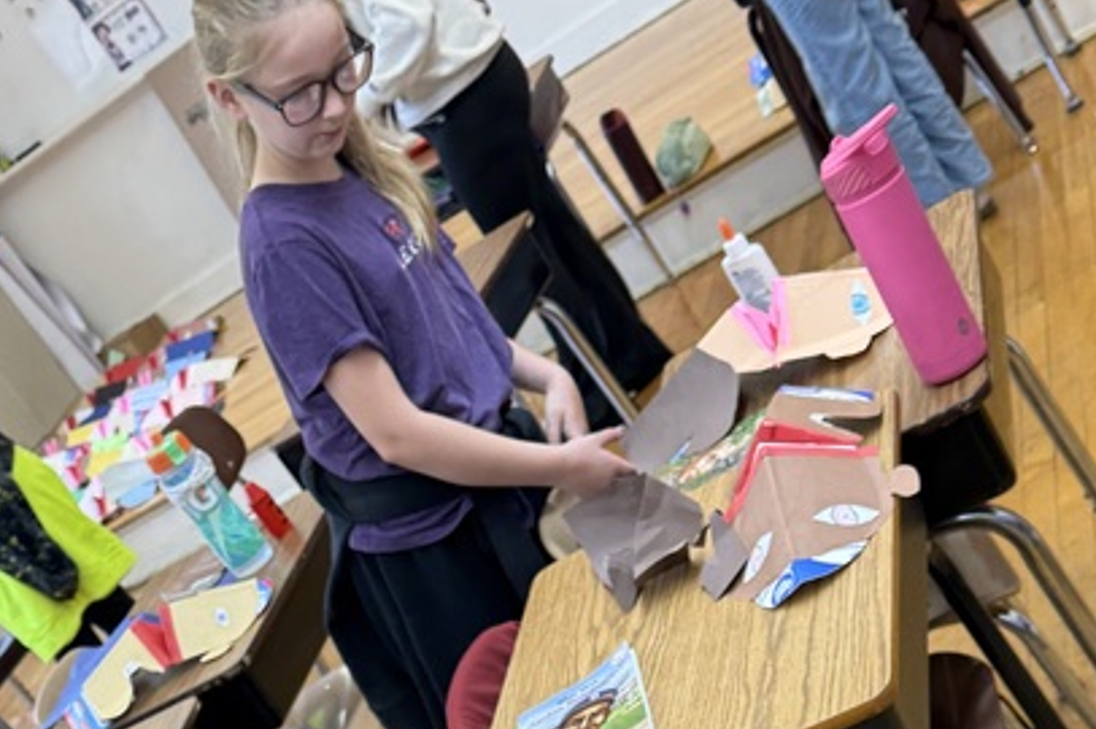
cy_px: 915
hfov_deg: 31.9
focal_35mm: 63
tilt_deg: -25.7
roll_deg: +37.0
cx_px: 497
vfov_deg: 20.0
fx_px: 1916
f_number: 1.78
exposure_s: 1/120
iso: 125
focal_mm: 6.76
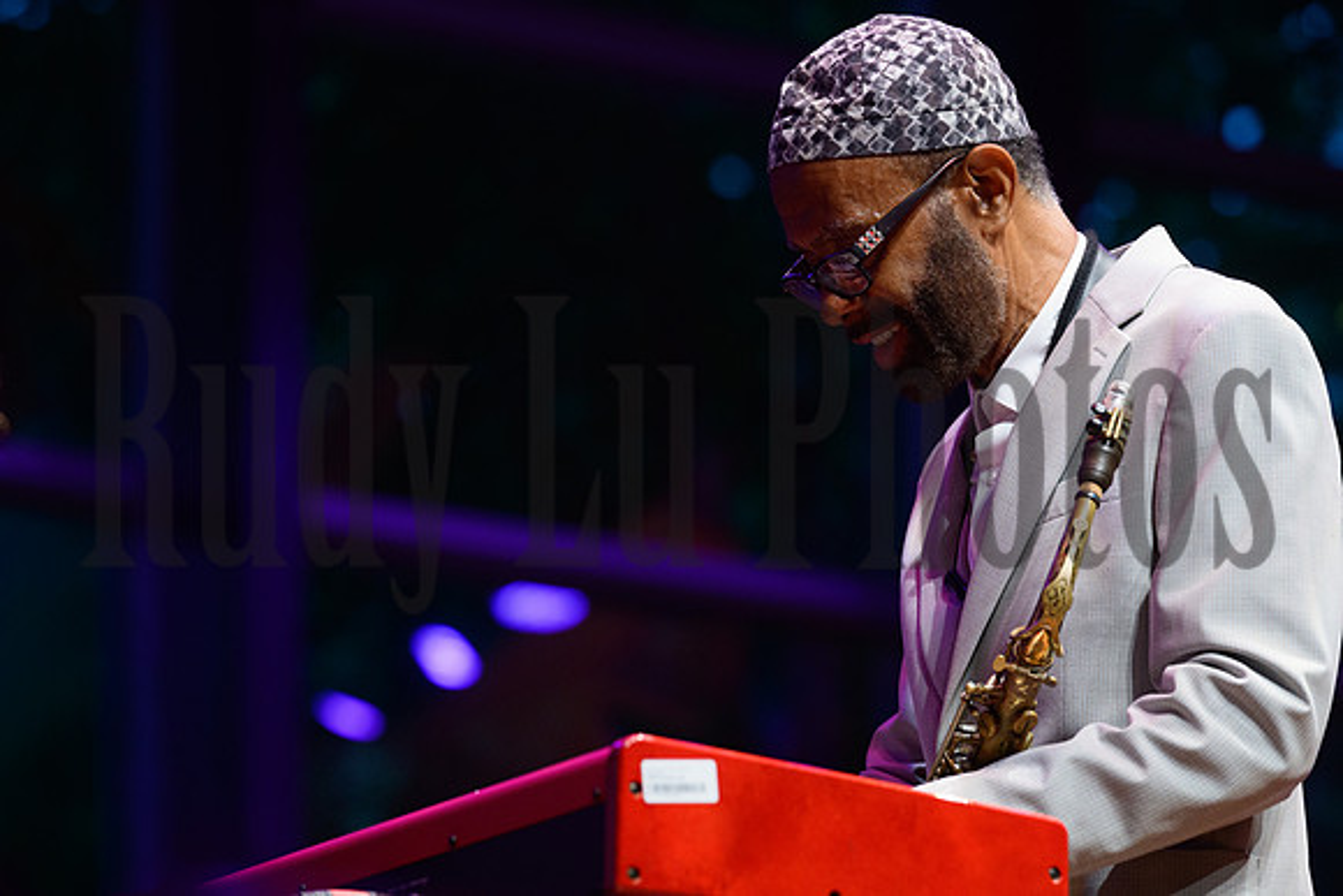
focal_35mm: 200
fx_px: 7463
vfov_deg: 6.9
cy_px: 448
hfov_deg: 10.3
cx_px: 672
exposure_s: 1/320
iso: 3200
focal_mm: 200
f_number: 5.6
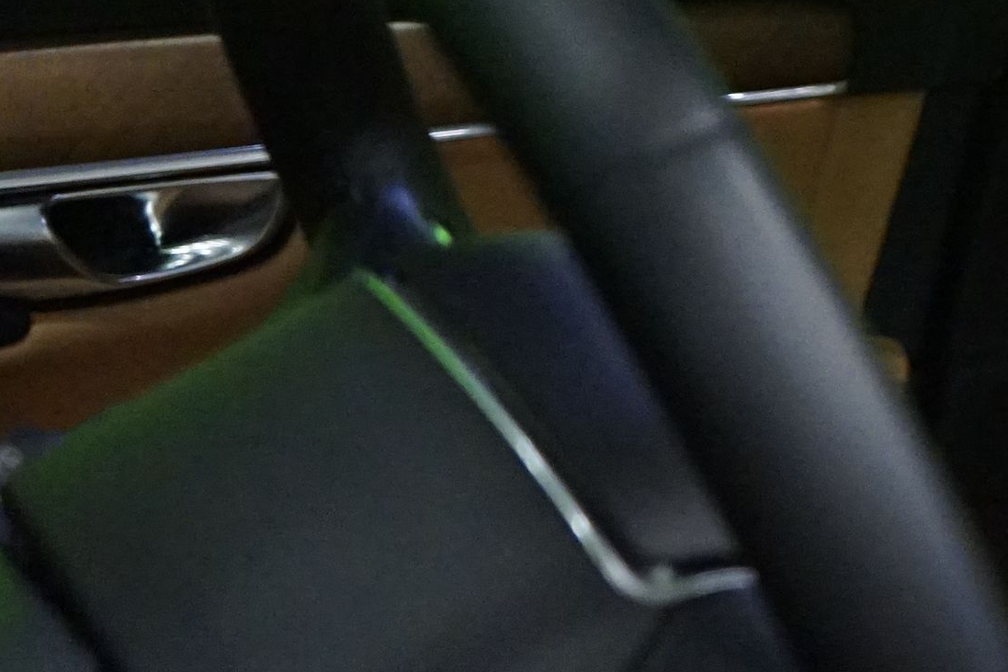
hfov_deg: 15.1
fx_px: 3415
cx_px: 1672
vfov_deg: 11.2
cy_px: 245
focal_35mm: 122
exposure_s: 1/80
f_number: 4
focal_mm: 34
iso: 6400
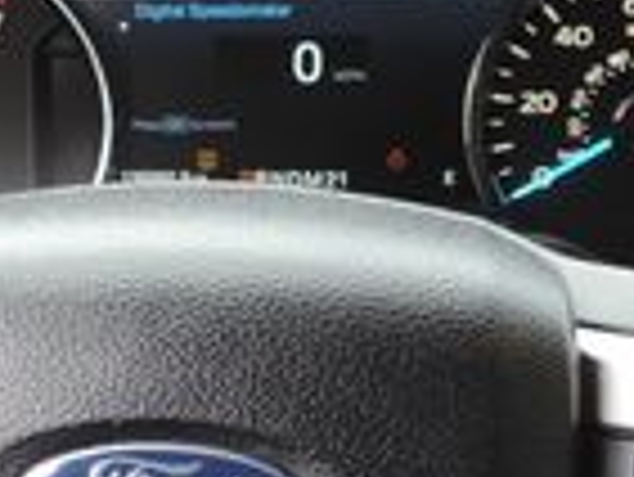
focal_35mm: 109
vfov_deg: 13.4
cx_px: 315
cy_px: 454
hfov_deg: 18.0
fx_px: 1998
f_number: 3
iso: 110
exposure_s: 1/30
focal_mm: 4.3
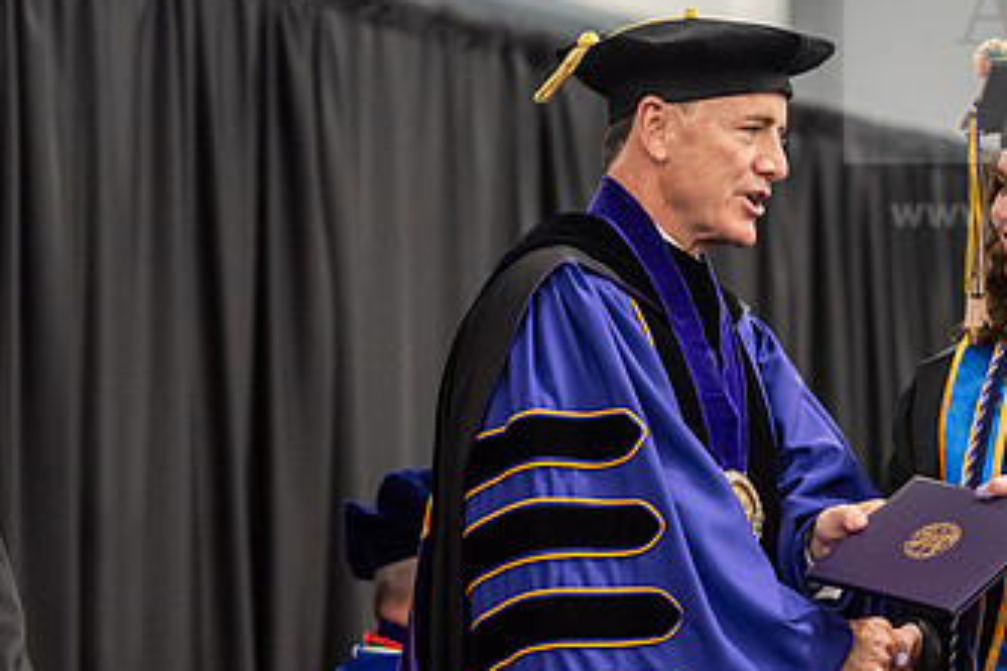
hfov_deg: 10.5
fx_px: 5454
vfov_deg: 7.0
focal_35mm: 195
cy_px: 277
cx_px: 753
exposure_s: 1/200
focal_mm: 112
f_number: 3.2
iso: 2500
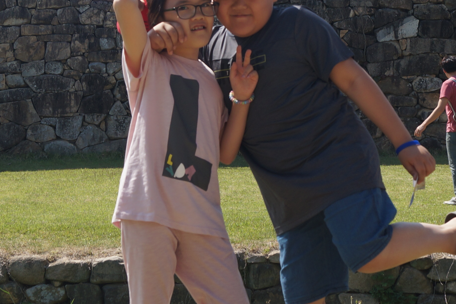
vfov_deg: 13.2
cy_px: 109
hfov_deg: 19.6
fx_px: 1317
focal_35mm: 104
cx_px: 223
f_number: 8
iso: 100
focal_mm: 26
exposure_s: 1/250
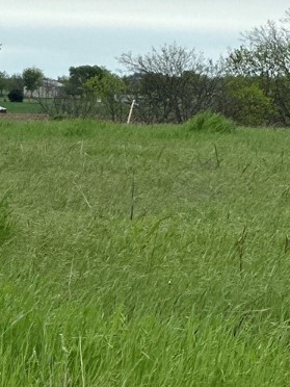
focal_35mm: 318
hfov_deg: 4.7
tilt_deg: -2.7
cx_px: -100
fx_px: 3552
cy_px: 288
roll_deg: -1.1
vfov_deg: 6.2
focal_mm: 9
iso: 32
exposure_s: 1/585
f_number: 2.8
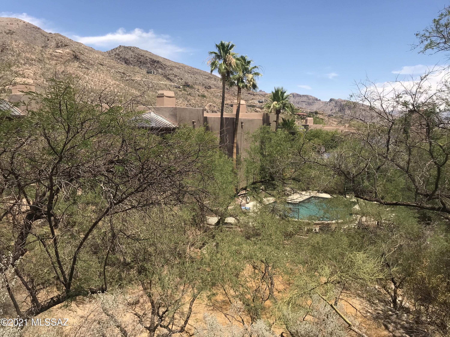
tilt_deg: -7.8
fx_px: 364
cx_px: 225
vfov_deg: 49.7
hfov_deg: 63.4
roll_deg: -1.5
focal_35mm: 28
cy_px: 168
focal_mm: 3.99
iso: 20
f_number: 1.8
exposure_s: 1/1916
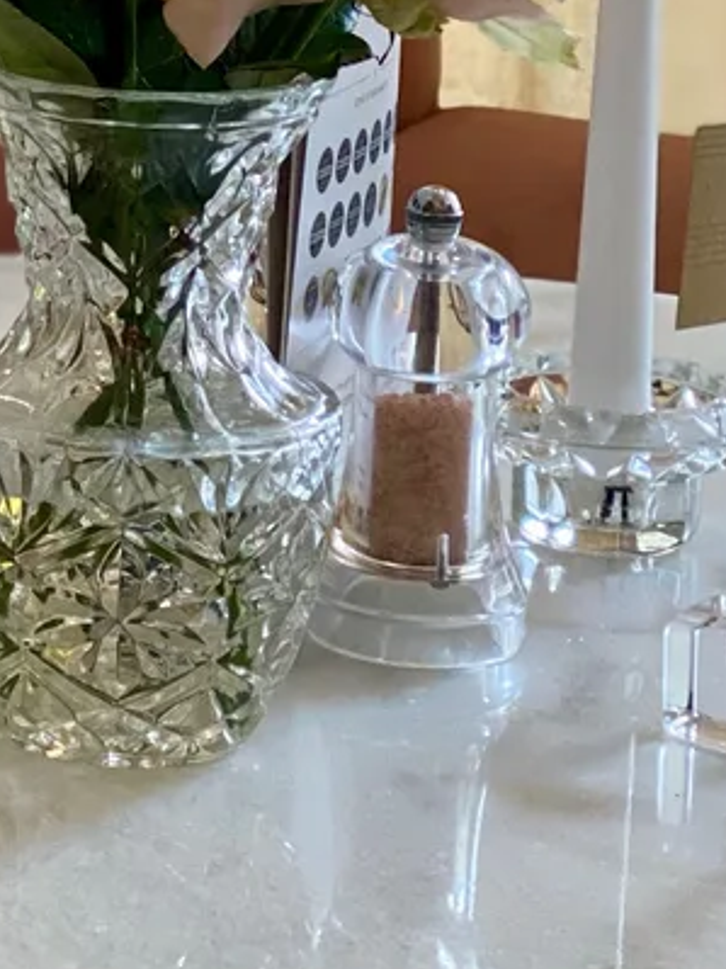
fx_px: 4700
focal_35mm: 168
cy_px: -304
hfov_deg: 8.8
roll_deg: -2.0
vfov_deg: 11.5
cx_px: -55
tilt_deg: -5.9
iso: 160
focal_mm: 6
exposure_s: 1/100
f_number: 2
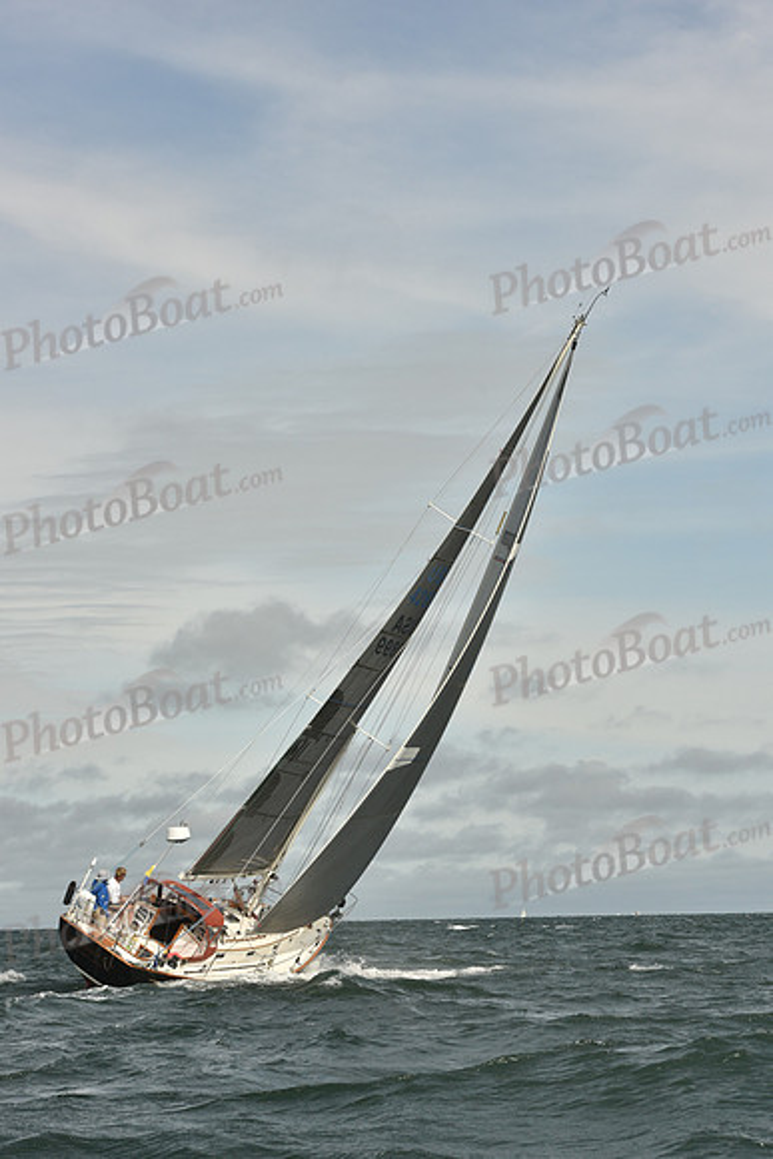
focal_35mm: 95
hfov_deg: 14.4
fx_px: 3058
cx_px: 386
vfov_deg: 21.5
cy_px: 580
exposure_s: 1/1250
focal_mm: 95
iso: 320
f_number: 10
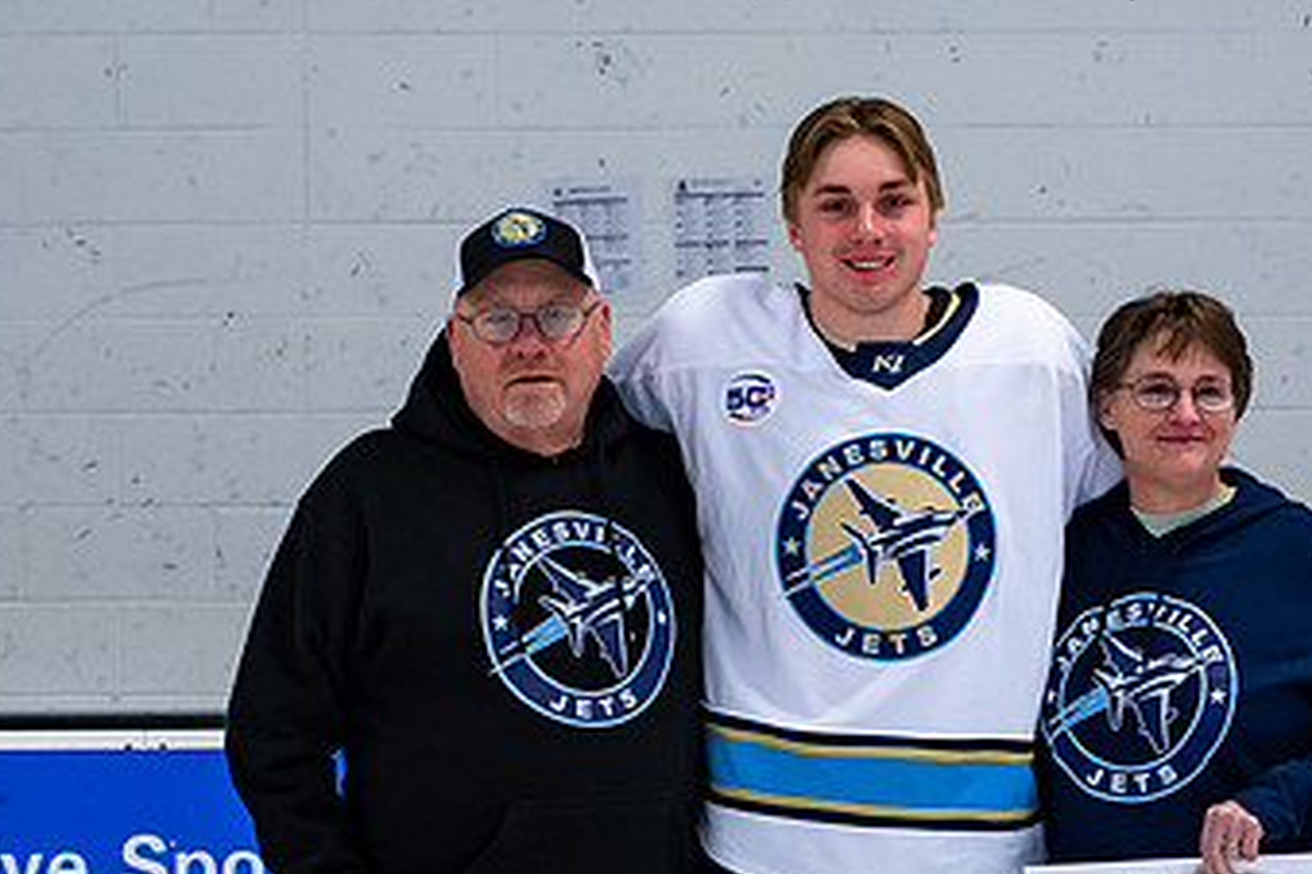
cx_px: 912
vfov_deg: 8.6
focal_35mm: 159
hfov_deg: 12.9
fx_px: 5794
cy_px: 657
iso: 500
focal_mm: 45
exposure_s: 1/250
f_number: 4.5
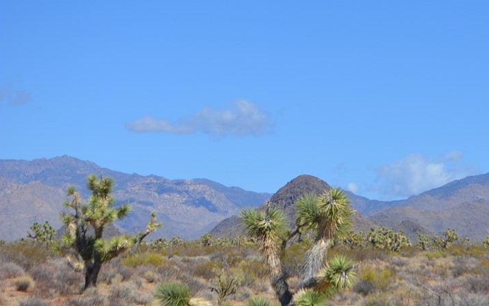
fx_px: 1690
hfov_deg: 16.4
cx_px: 365
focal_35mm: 127
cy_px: 177
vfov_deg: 10.3
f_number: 7.1
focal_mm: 55
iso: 400
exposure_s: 1/2000
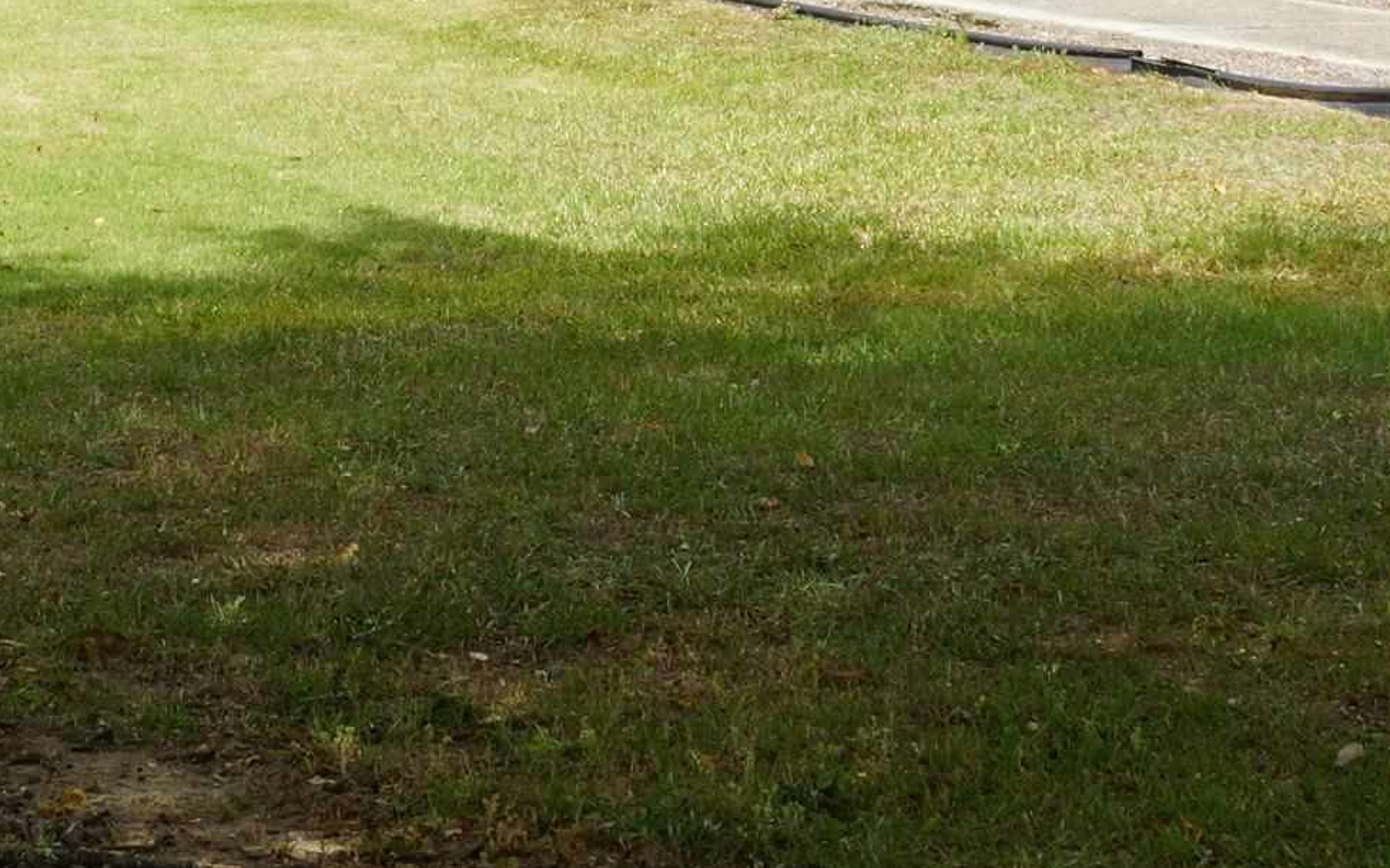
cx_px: 496
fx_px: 5000
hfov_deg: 15.8
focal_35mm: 132
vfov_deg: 9.7
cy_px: -334
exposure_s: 1/400
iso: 400
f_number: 11
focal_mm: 28
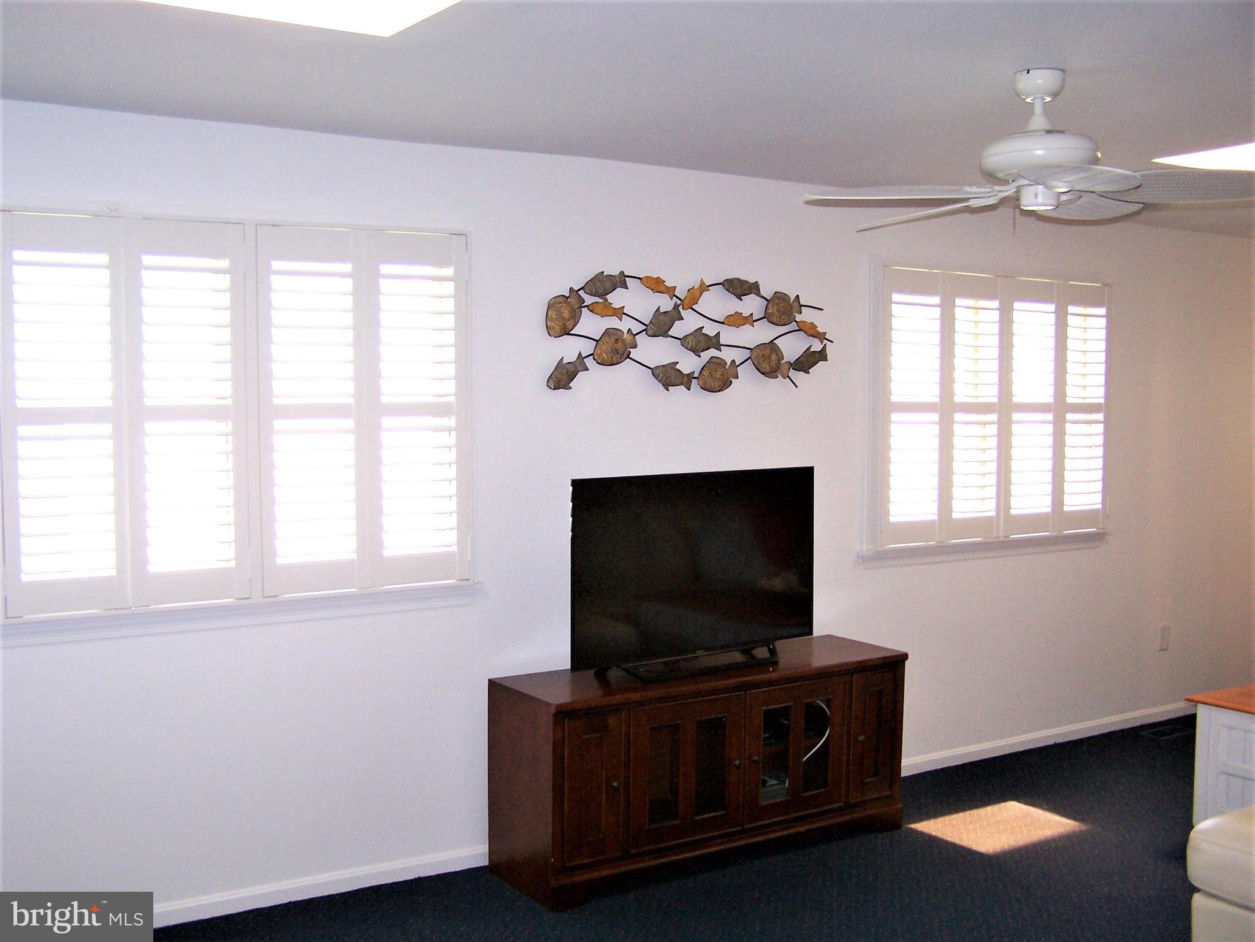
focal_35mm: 38
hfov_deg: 49.0
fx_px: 1378
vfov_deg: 37.7
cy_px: 471
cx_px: 628
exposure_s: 1/60
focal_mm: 6.3
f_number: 2.8
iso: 140
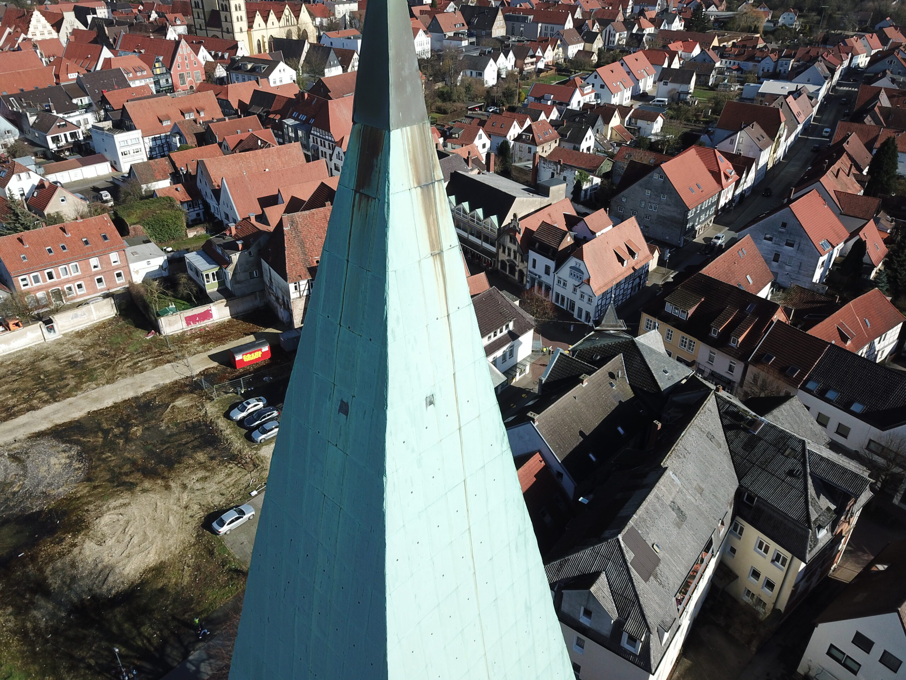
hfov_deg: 67.3
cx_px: 453
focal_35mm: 26
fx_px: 680
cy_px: 340
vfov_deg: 53.1
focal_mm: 4.73
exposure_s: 1/1404
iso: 100
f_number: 2.2
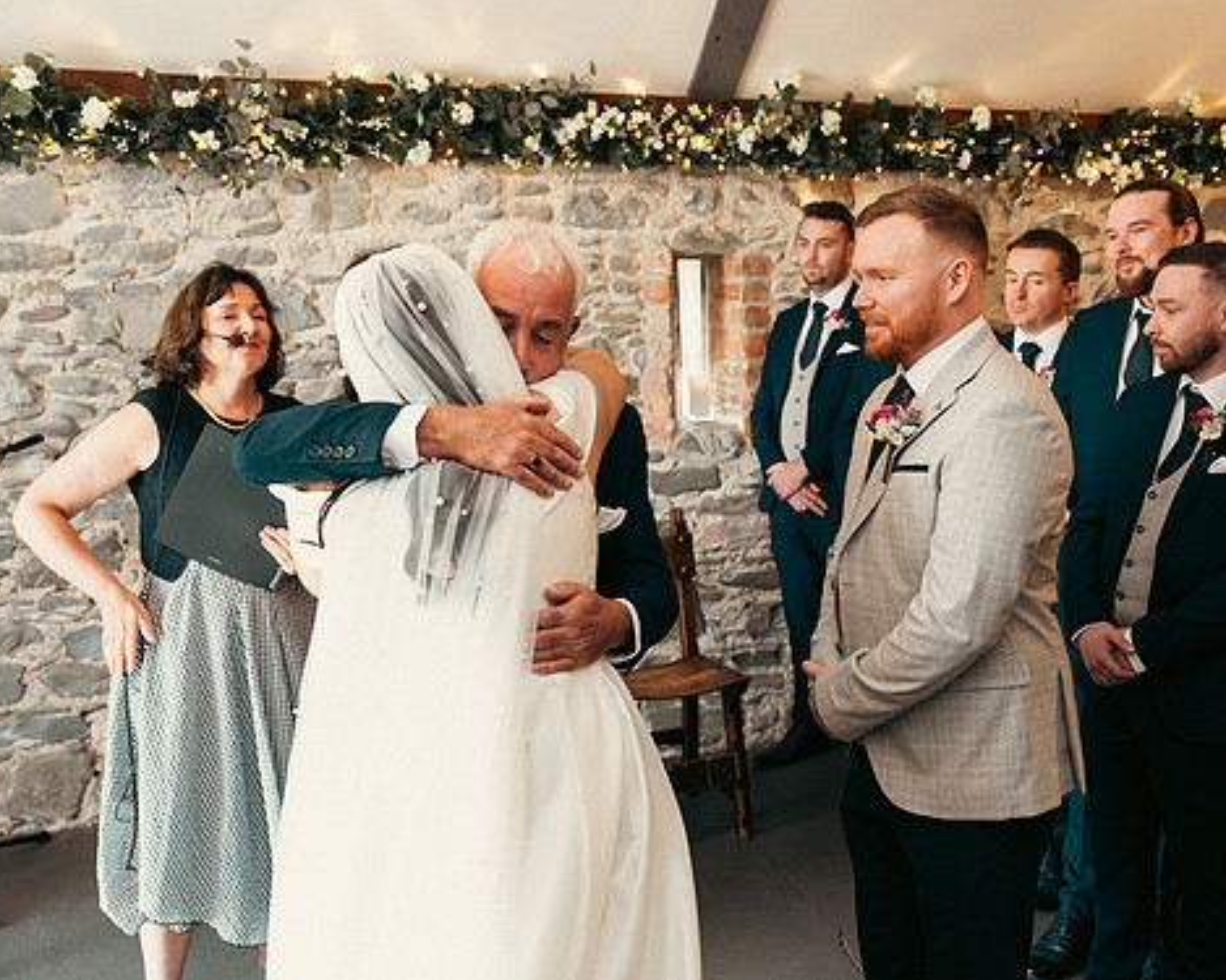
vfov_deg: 41.1
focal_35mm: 36
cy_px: 480
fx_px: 1306
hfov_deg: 50.0
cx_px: 729
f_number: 3.5
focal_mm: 31
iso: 1600
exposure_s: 1/160
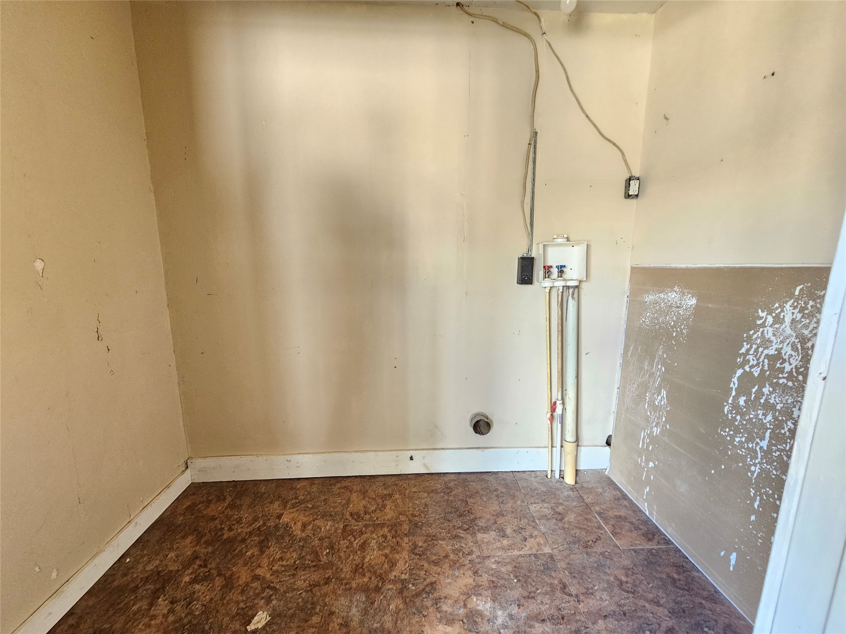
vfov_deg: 89.9
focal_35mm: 13
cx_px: 423
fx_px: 318
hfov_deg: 106.2
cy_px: 317
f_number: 2.2
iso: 320
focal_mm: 2.2
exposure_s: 1/30
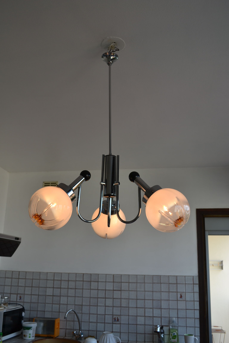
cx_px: 114
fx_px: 315
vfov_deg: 57.2
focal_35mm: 33
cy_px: 172
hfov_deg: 40.0
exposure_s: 1/125
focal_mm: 22
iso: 140
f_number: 5.6
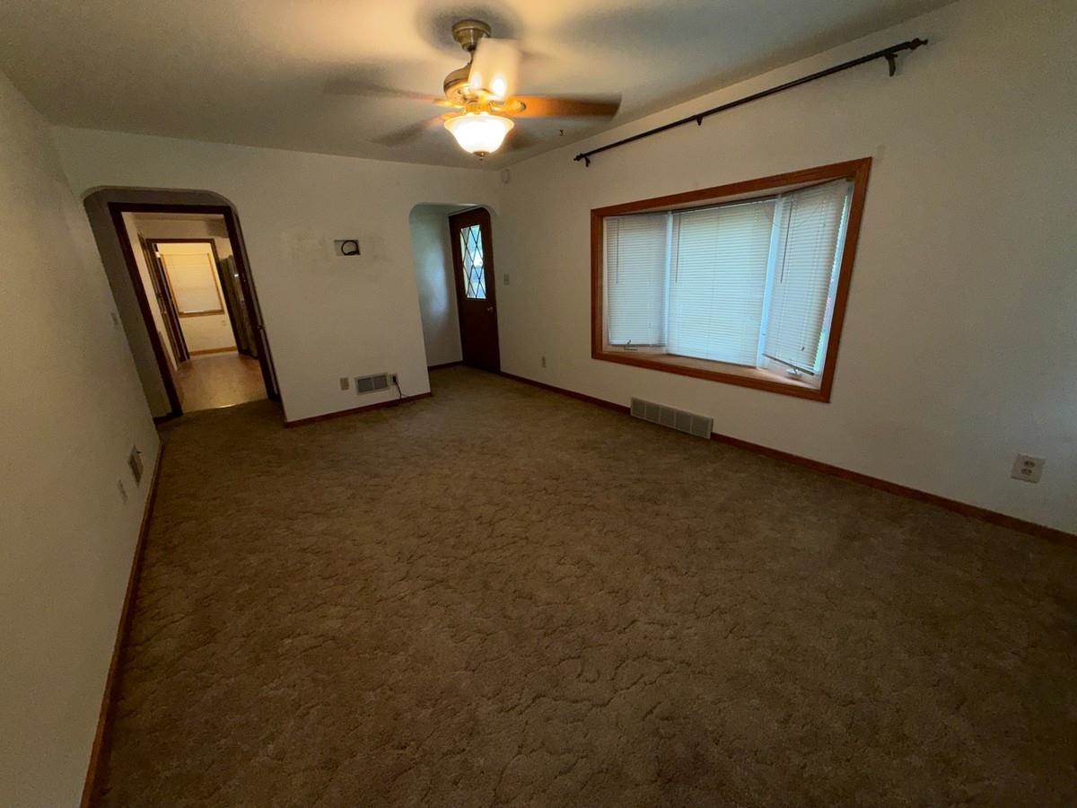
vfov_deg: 85.7
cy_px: 404
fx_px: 436
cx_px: 538
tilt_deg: -18.4
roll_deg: +2.8
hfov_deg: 102.1
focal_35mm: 14
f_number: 2.2
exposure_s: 1/60
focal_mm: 2.22
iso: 80
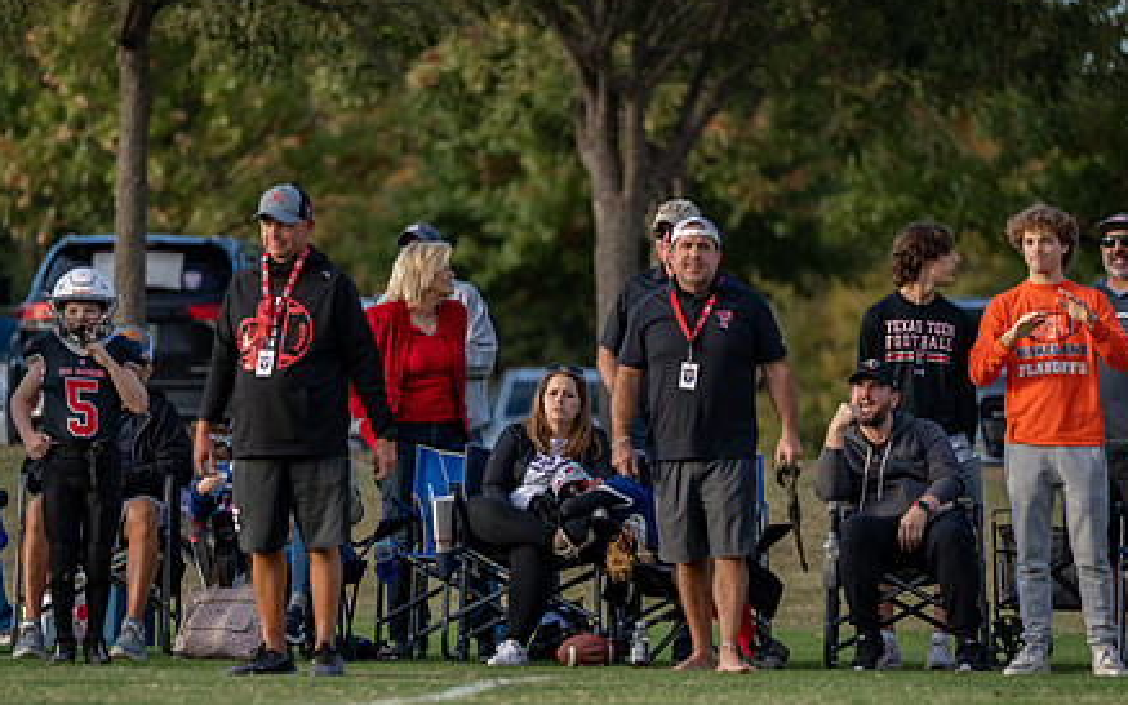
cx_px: 496
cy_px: 441
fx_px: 9129
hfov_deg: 7.1
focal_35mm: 297
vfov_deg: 4.4
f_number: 2.8
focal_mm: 200
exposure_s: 1/1000
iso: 160
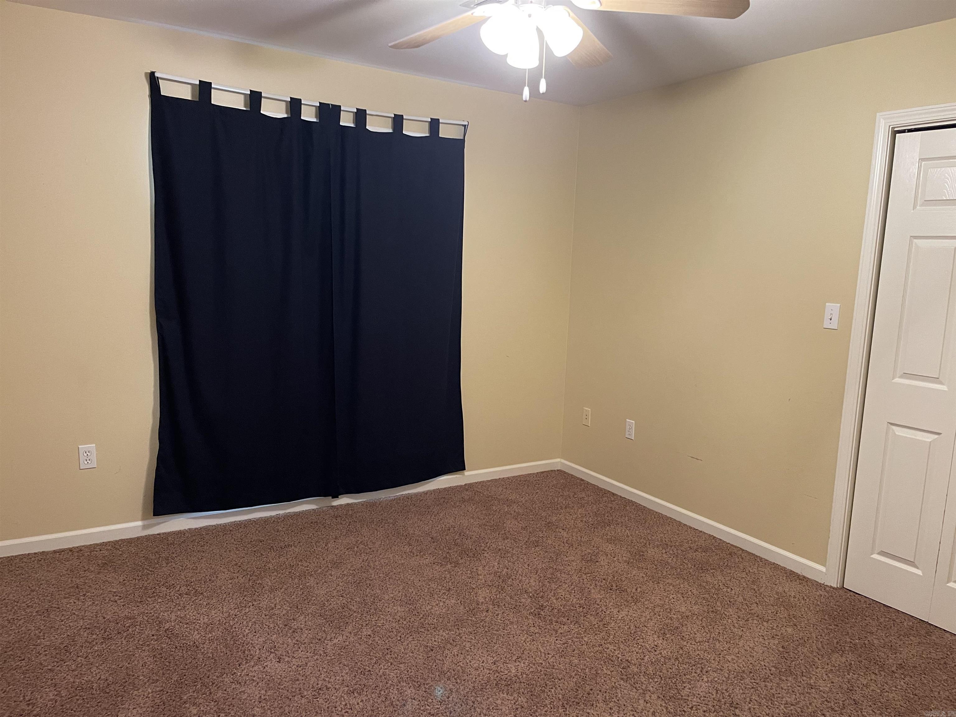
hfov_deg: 69.4
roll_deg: -2.5
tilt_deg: -9.0
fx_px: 690
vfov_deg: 54.9
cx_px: 478
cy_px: 358
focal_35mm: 25
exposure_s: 1/40
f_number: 1.6
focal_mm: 5.1
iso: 400
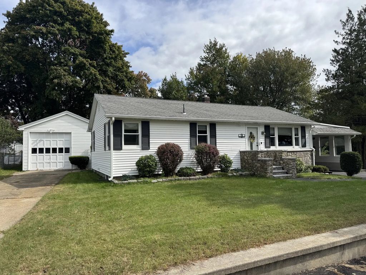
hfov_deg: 71.6
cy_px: 138
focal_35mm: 24
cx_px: 183
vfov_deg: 56.8
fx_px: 254
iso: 80
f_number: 1.78
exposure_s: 1/4608
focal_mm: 6.76
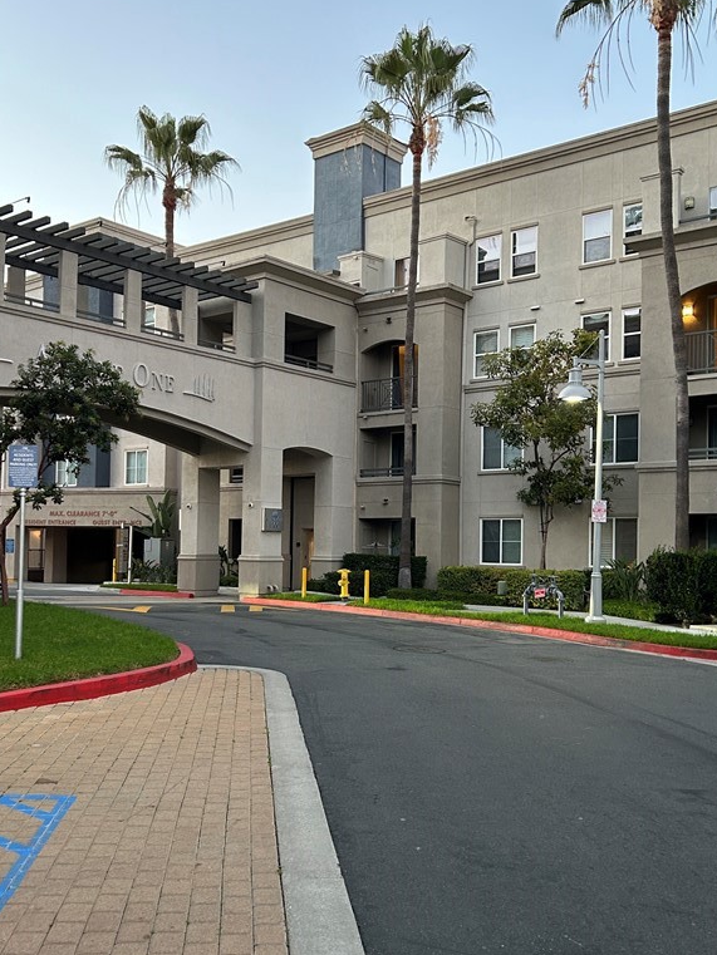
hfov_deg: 40.7
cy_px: 526
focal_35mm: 35
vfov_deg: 52.5
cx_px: 352
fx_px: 966
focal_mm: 5.7
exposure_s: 1/60
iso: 160
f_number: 1.5
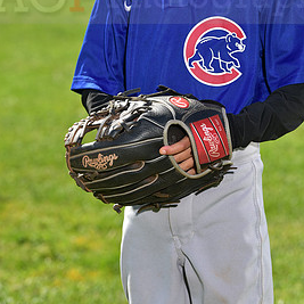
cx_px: 190
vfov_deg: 7.5
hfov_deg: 7.6
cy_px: -13
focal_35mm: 231
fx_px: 2295
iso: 80
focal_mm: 125
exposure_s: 1/250
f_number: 5.6
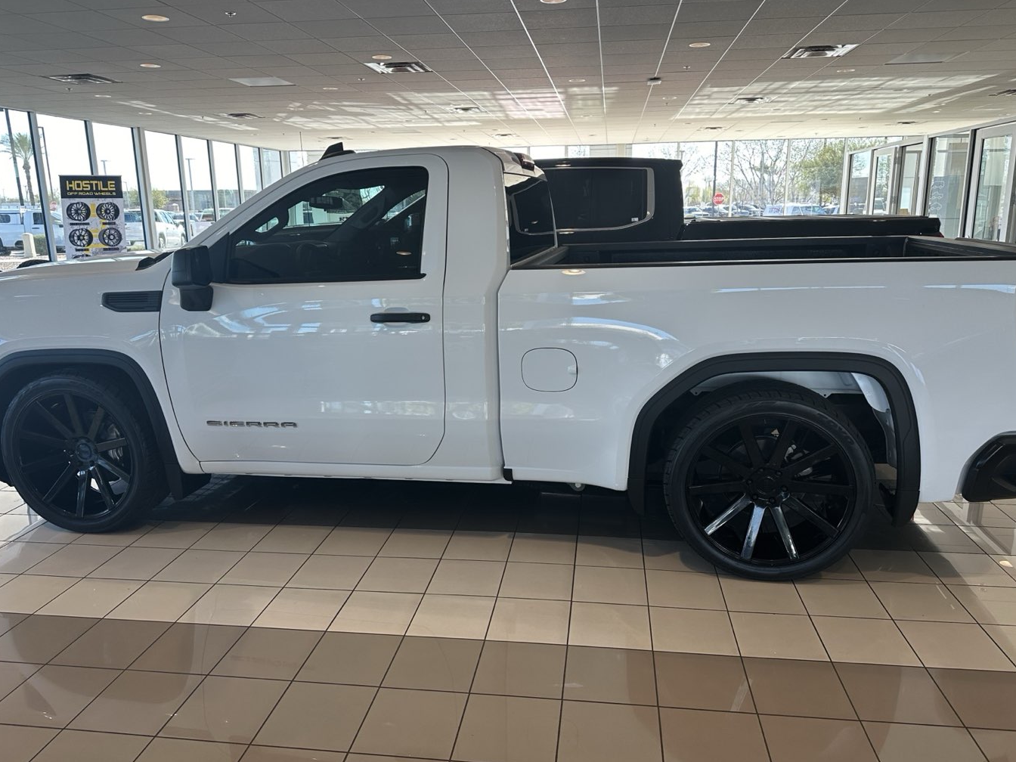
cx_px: 513
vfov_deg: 54.9
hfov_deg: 69.4
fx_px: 734
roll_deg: +0.4
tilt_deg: -12.5
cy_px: 375
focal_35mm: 25
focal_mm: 6.86
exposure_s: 1/186
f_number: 1.78
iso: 64
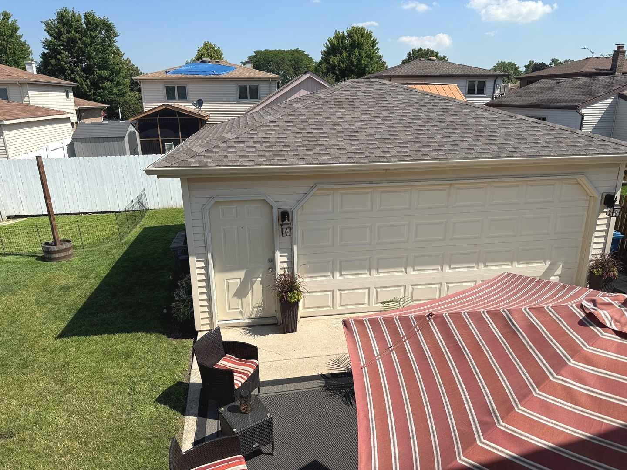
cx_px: 314
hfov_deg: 71.6
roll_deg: +1.0
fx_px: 435
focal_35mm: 24
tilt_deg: -16.8
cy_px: 235
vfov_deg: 56.8
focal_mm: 6.76
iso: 80
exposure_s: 1/5319
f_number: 1.78
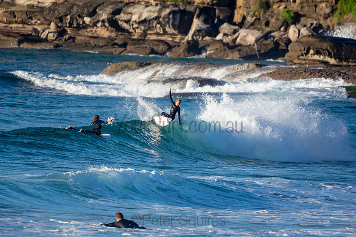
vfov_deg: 1.8
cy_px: 118
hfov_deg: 2.7
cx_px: 178
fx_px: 7418
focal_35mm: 750
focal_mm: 500
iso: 360
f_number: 5.6
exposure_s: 1/1250
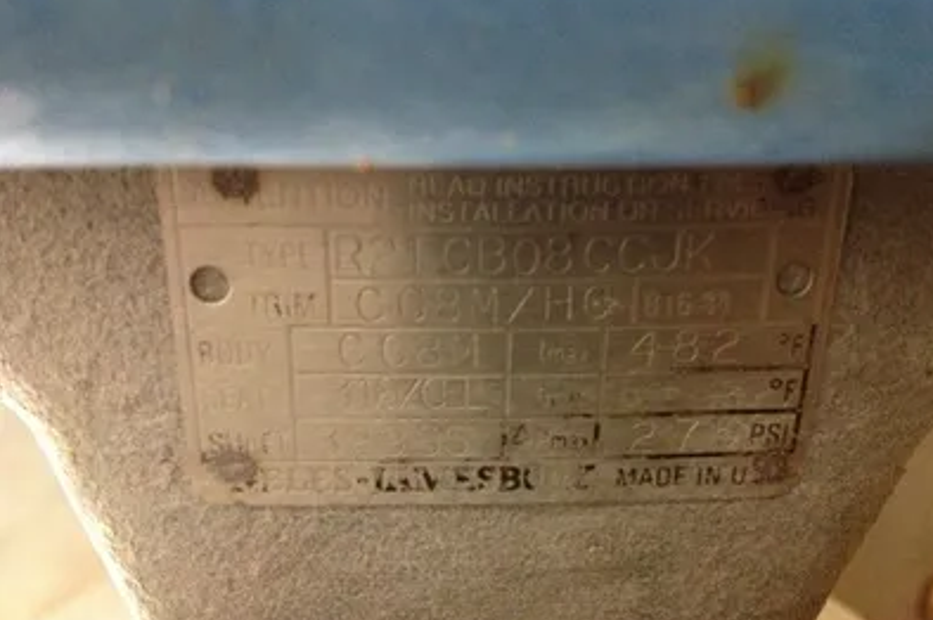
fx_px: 958
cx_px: 471
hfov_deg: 51.9
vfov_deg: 35.9
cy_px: 319
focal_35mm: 37
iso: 800
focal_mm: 4.28
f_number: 2.4
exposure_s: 1/15
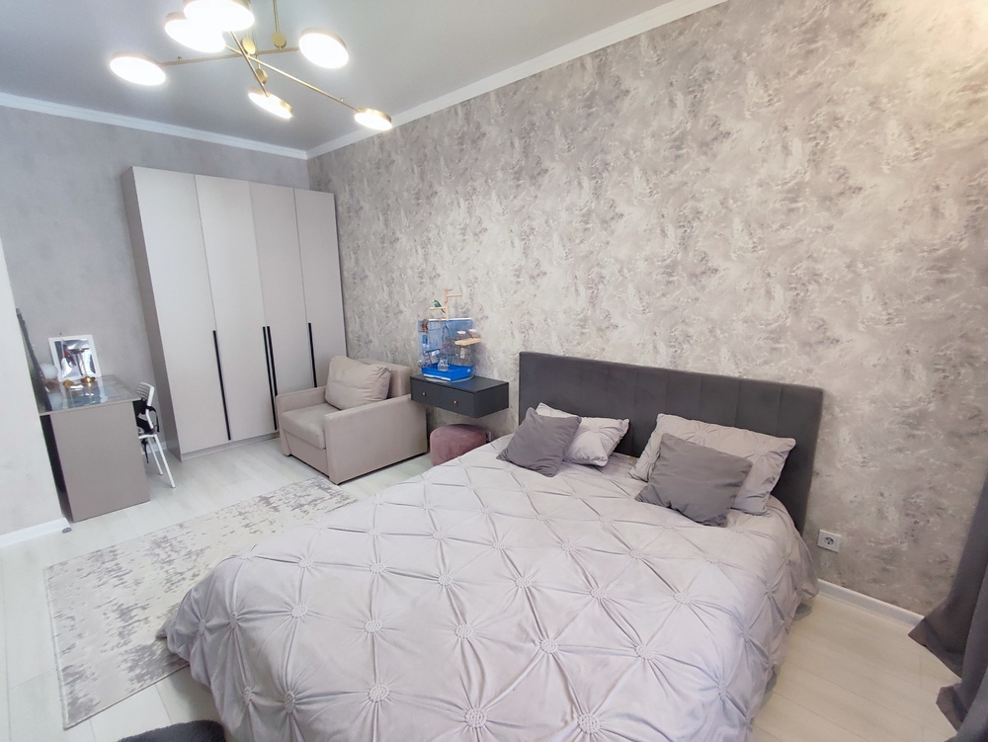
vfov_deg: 78.2
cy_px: 371
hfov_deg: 94.5
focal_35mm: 16
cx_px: 494
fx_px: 457
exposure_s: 1/50
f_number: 2.2
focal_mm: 1.65
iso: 274
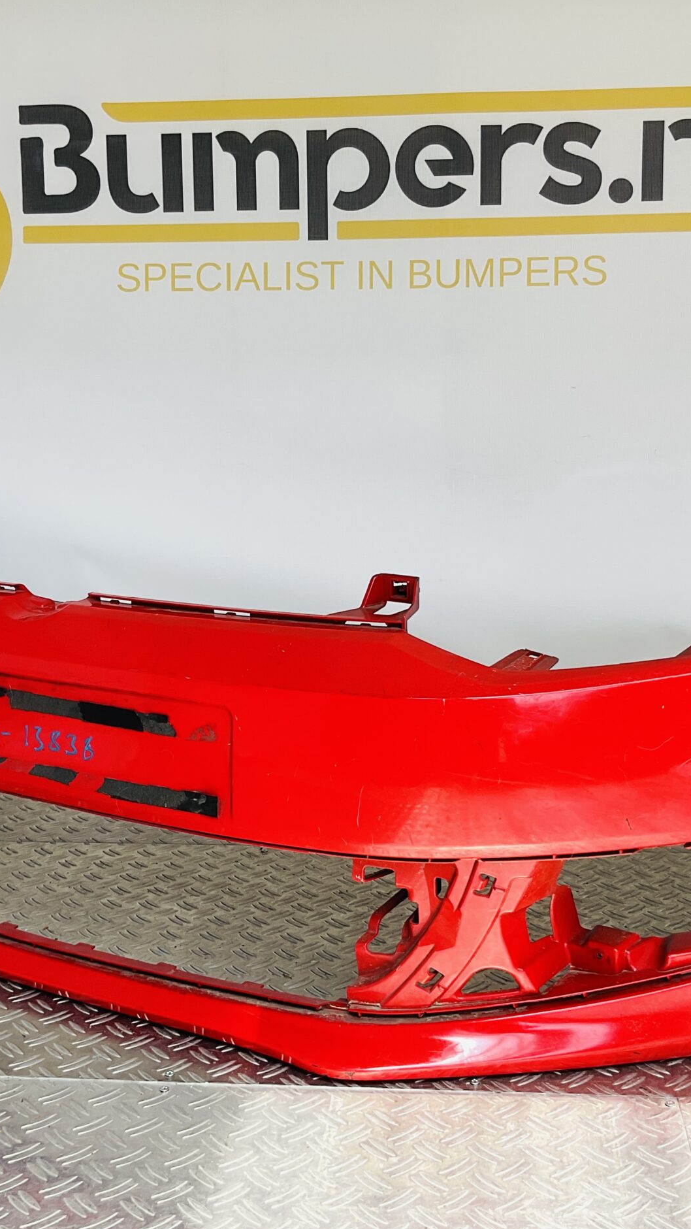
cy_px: 621
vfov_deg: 47.4
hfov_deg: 27.7
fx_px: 1401
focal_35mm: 43
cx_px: 383
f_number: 1.8
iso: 16
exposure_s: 1/284
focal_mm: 3
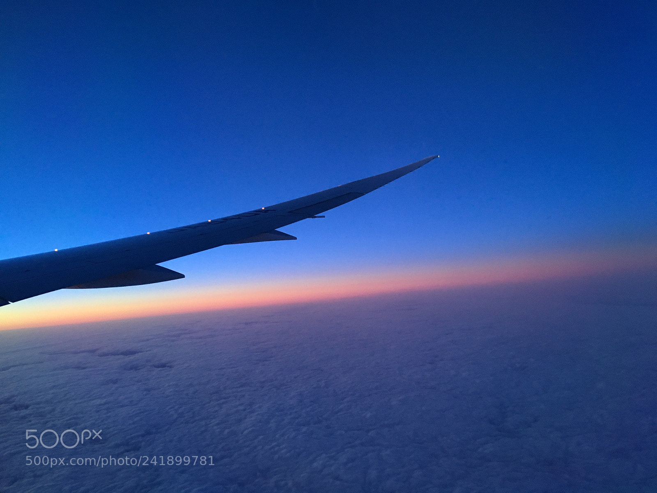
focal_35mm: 29
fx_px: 550
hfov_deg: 61.7
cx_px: 328
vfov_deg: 48.2
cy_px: 246
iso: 64
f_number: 2.2
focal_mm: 4.15
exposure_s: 1/15
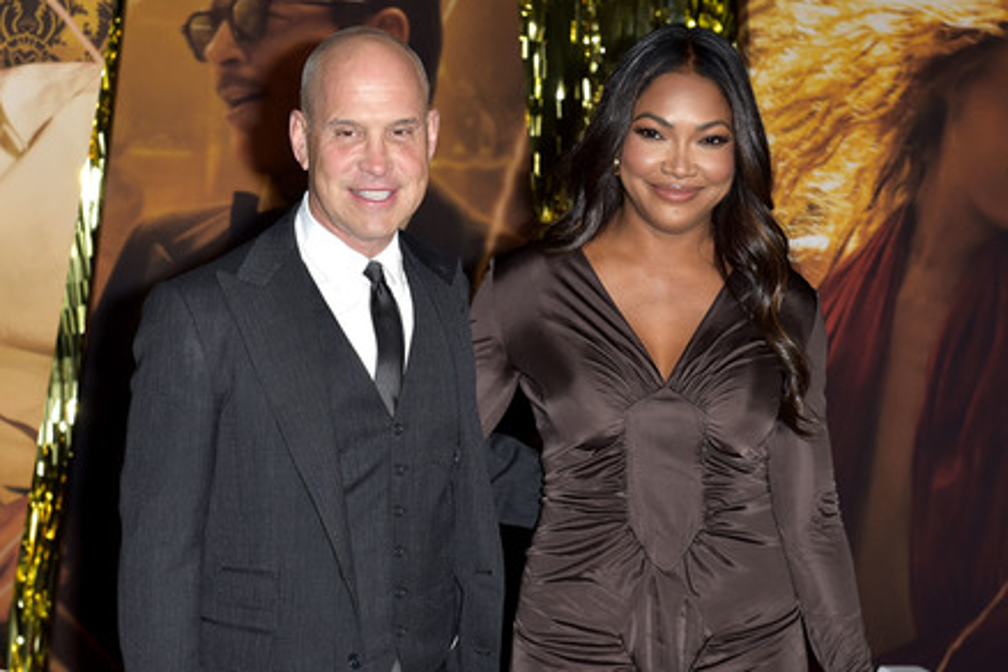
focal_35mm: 72
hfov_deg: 28.1
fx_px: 2016
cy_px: 334
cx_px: 516
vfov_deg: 18.9
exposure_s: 1/250
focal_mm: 70
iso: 640
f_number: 6.3
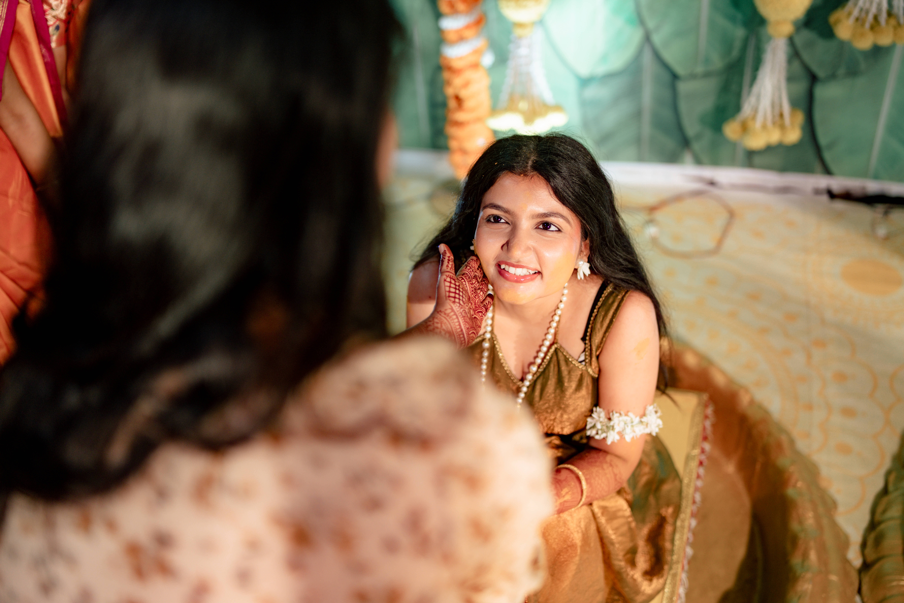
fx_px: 879
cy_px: 302
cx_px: 452
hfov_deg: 54.4
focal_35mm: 35
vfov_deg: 37.9
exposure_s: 1/320
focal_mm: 35
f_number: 1.4
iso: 320
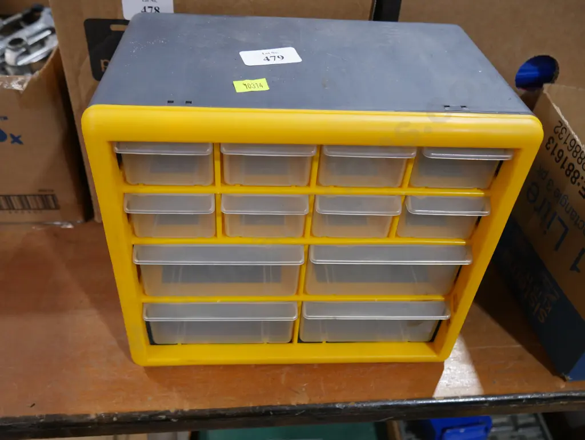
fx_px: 541
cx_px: 292
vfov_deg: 44.2
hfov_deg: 56.8
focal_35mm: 32
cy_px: 220
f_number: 3.6
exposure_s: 1/60
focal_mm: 16
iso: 500
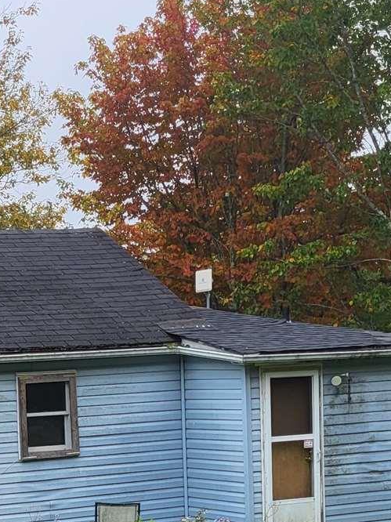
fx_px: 1356
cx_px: -95
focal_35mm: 90
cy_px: 496
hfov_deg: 15.7
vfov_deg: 21.2
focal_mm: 5.4
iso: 40
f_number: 1.8
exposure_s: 1/690
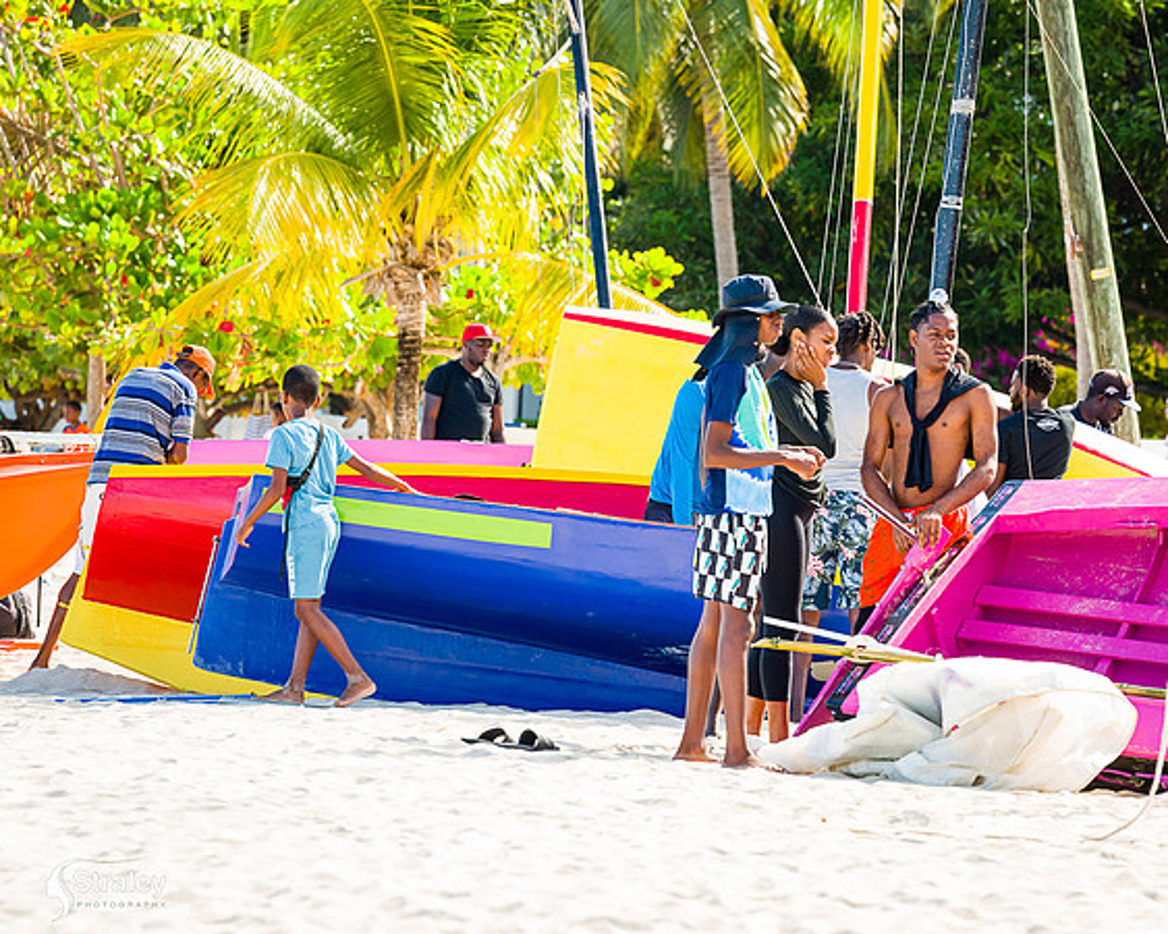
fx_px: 9190
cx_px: 811
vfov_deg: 5.8
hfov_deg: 7.3
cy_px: 603
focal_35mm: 266
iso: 400
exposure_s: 1/320
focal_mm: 180
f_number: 6.3
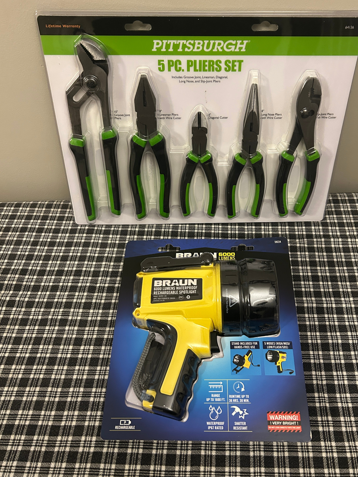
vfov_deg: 61.6
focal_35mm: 29
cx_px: 198
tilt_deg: -50.2
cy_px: 231
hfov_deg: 48.1
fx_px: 400
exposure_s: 1/40
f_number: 1.5
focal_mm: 5.7
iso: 400
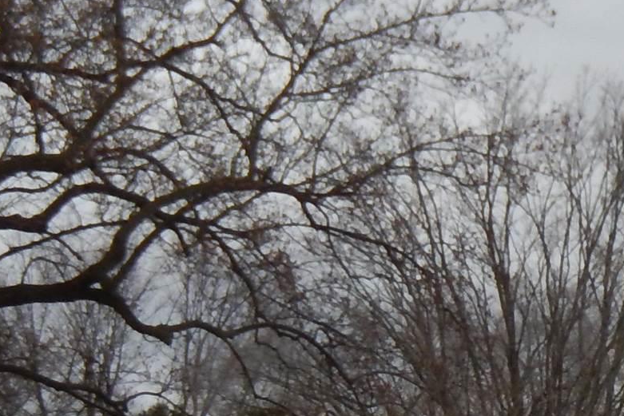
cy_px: 598
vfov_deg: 7.4
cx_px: 660
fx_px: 3190
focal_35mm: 184
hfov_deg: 11.0
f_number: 4.3
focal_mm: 8.1
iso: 125
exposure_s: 1/320
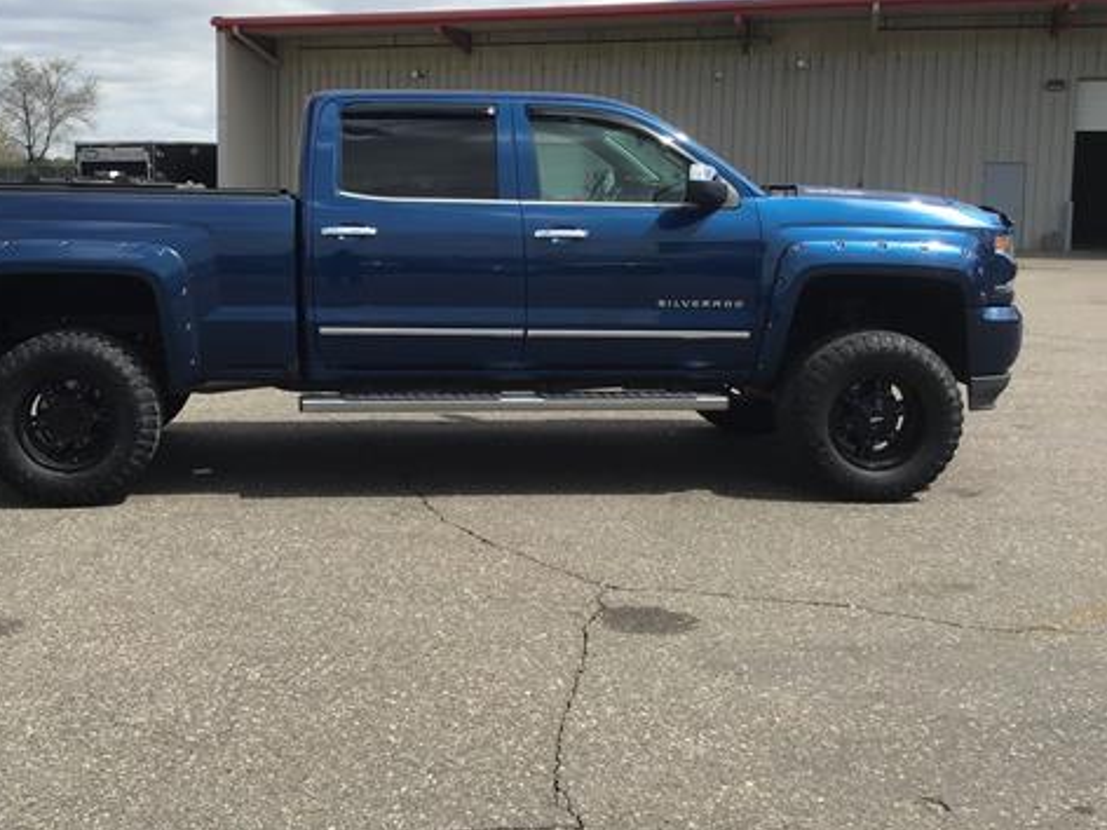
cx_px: 396
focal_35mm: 42
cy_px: 333
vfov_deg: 34.2
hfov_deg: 44.3
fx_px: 1343
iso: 25
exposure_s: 1/1359
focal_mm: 3.3
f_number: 2.4
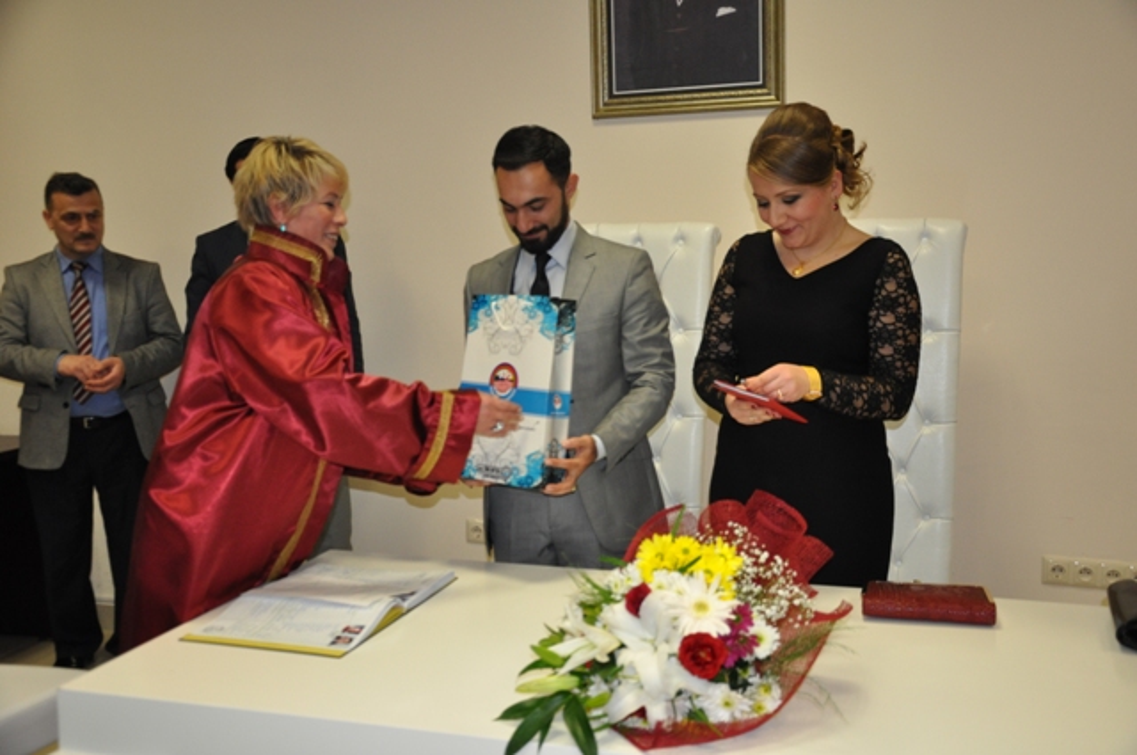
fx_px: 1183
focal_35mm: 38
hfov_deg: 51.3
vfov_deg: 35.4
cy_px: 378
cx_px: 568
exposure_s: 1/100
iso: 800
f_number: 4
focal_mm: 25
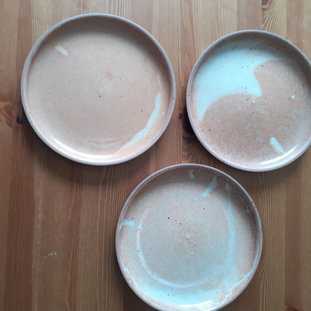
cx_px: 146
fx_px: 325
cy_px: 156
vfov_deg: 51.1
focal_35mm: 32
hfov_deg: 51.1
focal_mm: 3.6
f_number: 1.9
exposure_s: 1/50
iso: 100
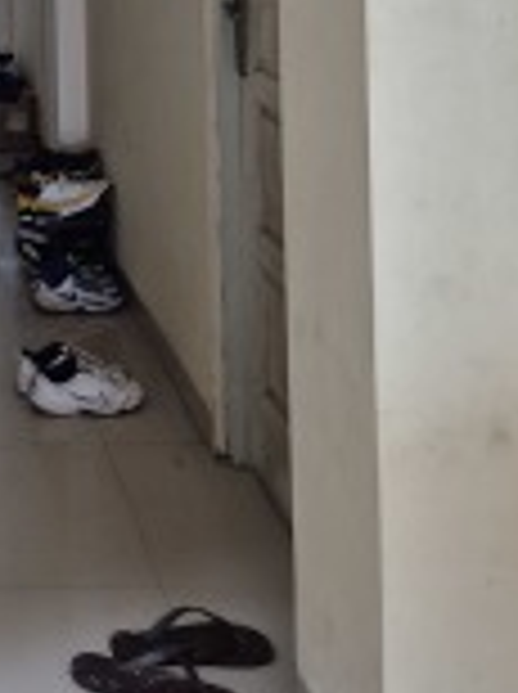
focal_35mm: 60
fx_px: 1200
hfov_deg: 22.5
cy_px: -92
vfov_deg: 28.8
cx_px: -97
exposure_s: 1/100
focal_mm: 5.4
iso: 400
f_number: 1.8
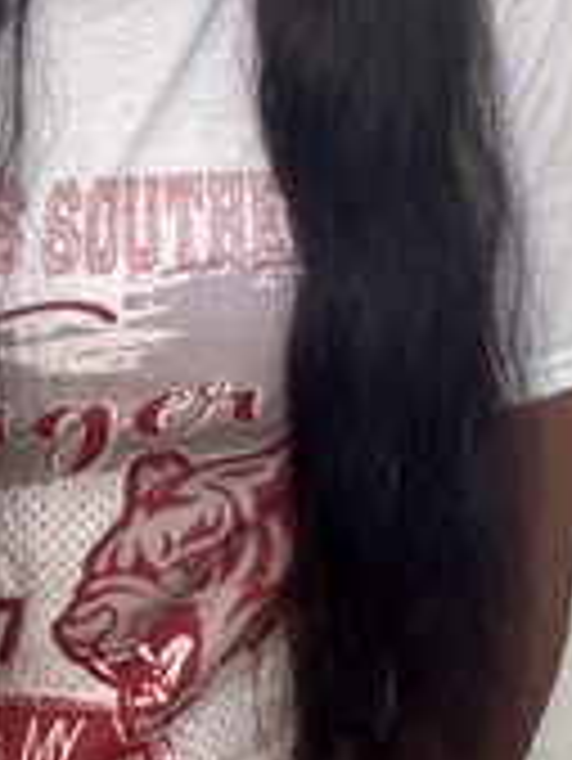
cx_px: 97
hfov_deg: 20.5
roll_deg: -0.3
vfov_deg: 24.4
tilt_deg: -14.4
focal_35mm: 71
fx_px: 1562
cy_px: -184
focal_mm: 6.86
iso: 320
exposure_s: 1/60
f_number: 1.78
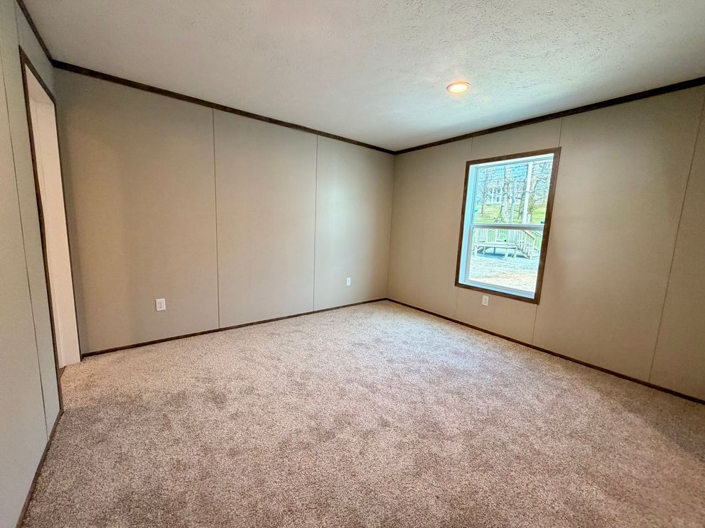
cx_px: 352
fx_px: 285
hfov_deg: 102.1
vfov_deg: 85.7
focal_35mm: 14
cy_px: 264
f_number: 2.2
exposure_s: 1/120
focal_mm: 2.22
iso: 200
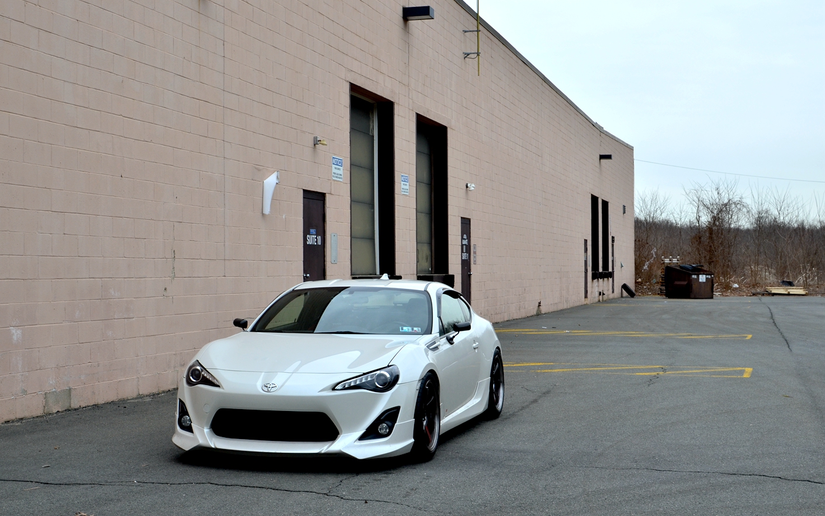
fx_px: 1203
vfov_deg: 24.2
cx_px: 412
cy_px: 268
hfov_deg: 37.8
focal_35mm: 54
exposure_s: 1/250
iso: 200
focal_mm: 35
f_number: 10
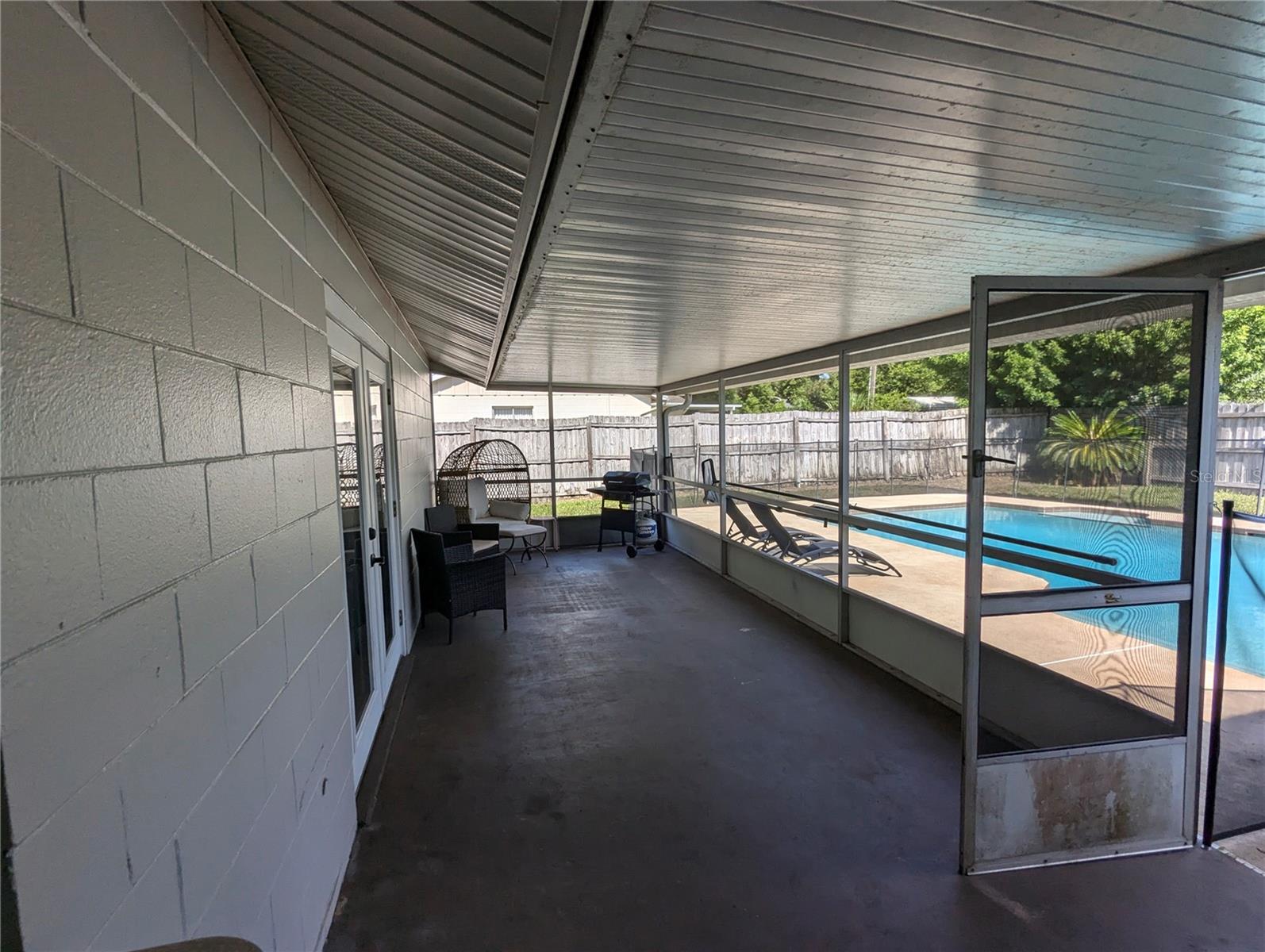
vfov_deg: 78.2
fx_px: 585
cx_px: 632
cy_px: 476
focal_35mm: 16
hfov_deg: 94.4
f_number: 2.2
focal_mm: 2.35
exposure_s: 1/587
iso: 44
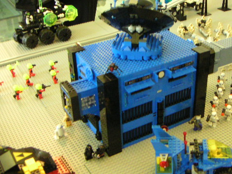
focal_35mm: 50
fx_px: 335
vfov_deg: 29.0
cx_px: 150
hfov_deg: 37.9
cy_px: 75
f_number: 2.8
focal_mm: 4.8
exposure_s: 1/15
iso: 400
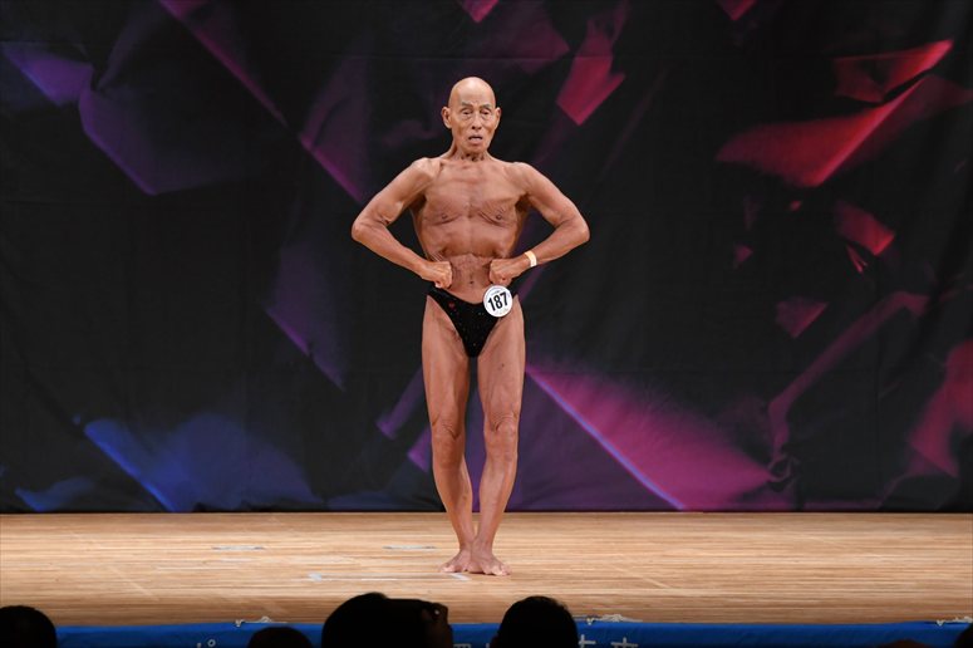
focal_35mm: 255
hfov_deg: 8.1
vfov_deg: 5.4
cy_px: 324
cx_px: 486
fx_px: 6889
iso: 2500
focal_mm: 170
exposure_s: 1/400
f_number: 5.6
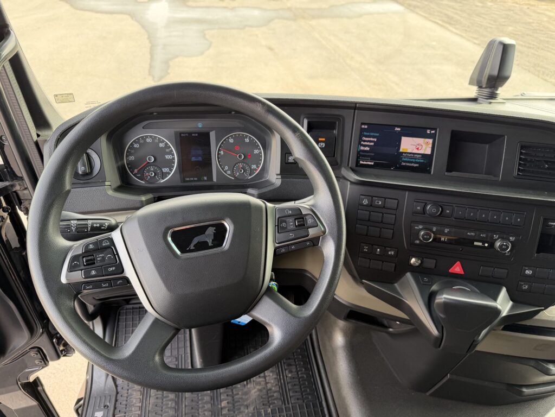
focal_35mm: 24
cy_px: 208
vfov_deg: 56.8
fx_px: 385
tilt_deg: -37.9
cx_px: 278
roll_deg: -5.1
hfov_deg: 71.6
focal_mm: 6.76
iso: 80
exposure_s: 1/178
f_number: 1.78
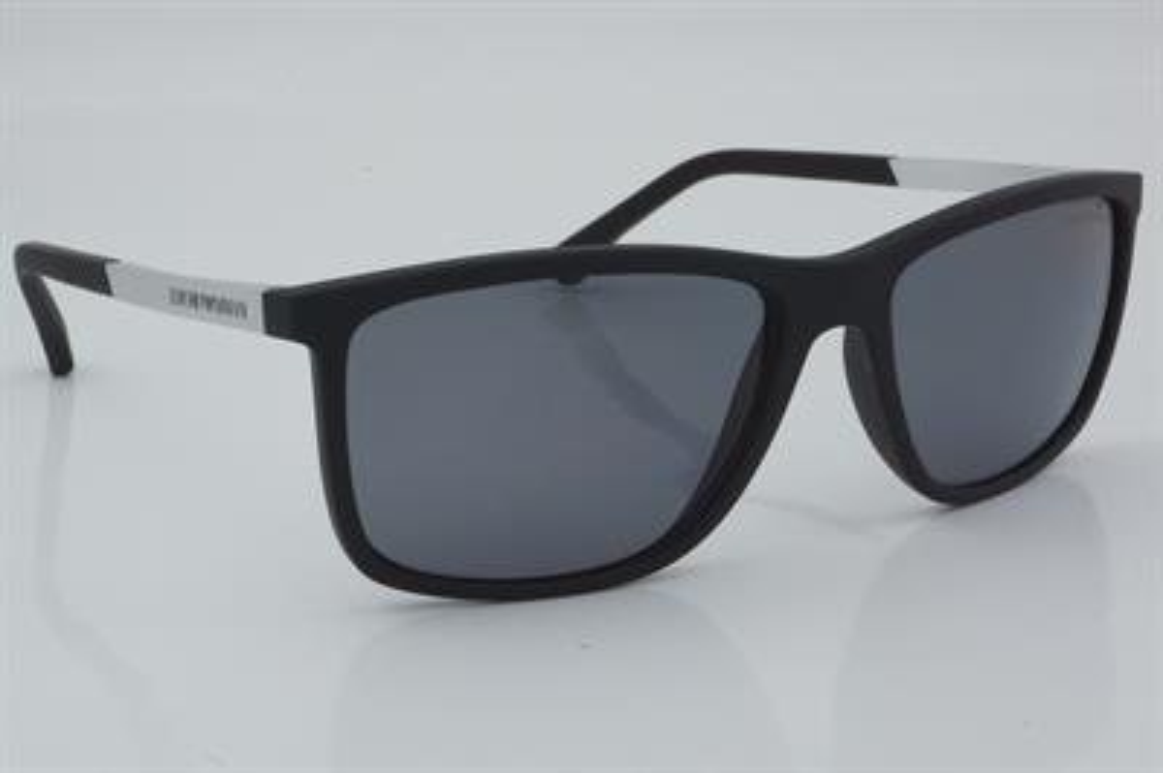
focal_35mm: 75
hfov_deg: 27.0
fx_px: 2421
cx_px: 582
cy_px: 386
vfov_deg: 18.2
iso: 100
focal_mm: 50
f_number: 29
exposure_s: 1/4
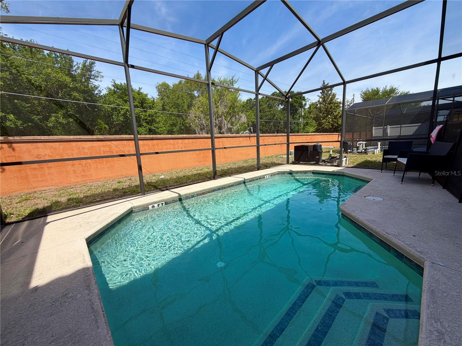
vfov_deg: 85.7
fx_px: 187
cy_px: 173
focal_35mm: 14
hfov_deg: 102.1
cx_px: 231
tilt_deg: -9.3
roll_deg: +3.1
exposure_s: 1/770
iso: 32
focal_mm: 2.22
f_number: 2.2
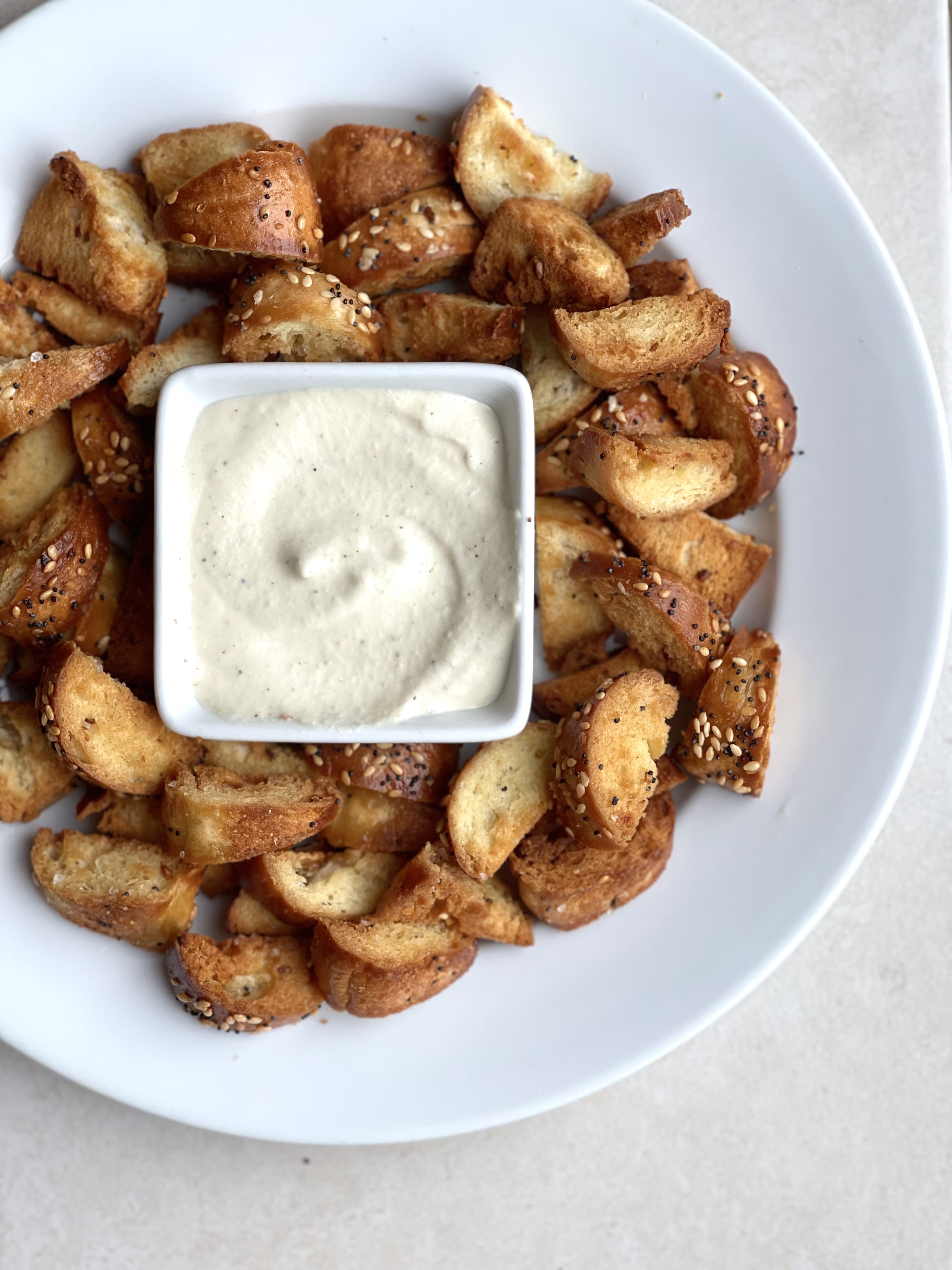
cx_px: 476
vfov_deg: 30.3
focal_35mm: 64
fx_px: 2347
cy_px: 635
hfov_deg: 22.9
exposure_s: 1/120
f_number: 2.2
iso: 64
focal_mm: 7.5
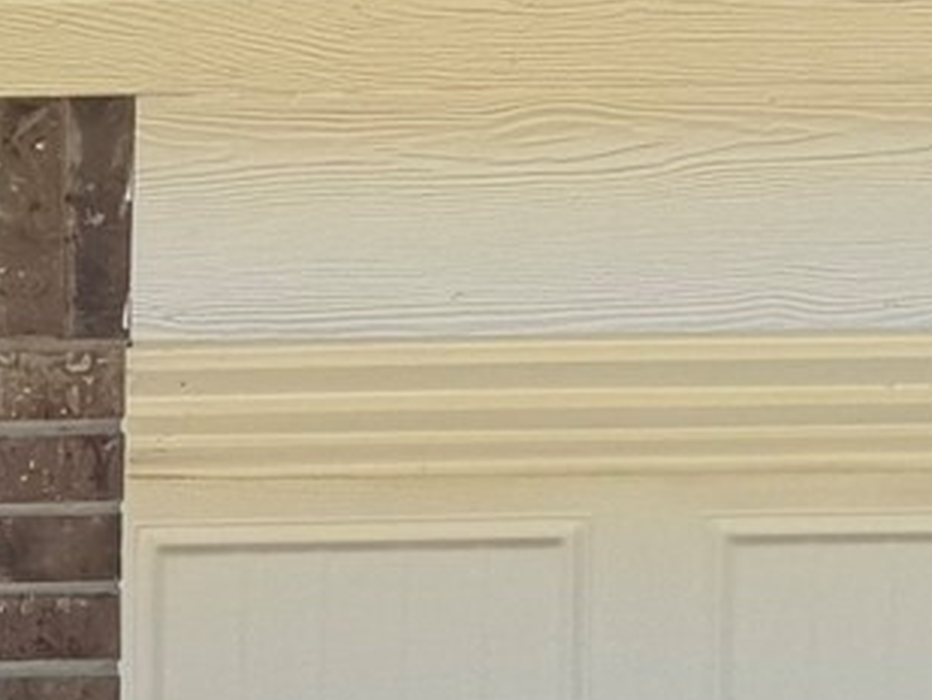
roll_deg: -0.5
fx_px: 4283
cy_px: 1756
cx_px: -1918
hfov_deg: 9.5
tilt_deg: -4.6
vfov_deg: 8.4
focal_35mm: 159
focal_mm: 6.76
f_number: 1.78
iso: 80
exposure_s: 1/3096
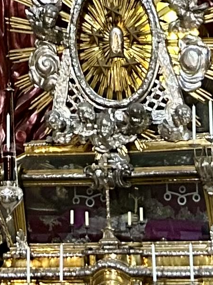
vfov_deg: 9.7
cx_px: -25
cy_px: -465
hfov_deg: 8.5
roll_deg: -1.2
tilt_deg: +29.5
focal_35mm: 173
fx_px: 1420
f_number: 1.5
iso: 400
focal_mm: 5.7
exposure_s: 1/33
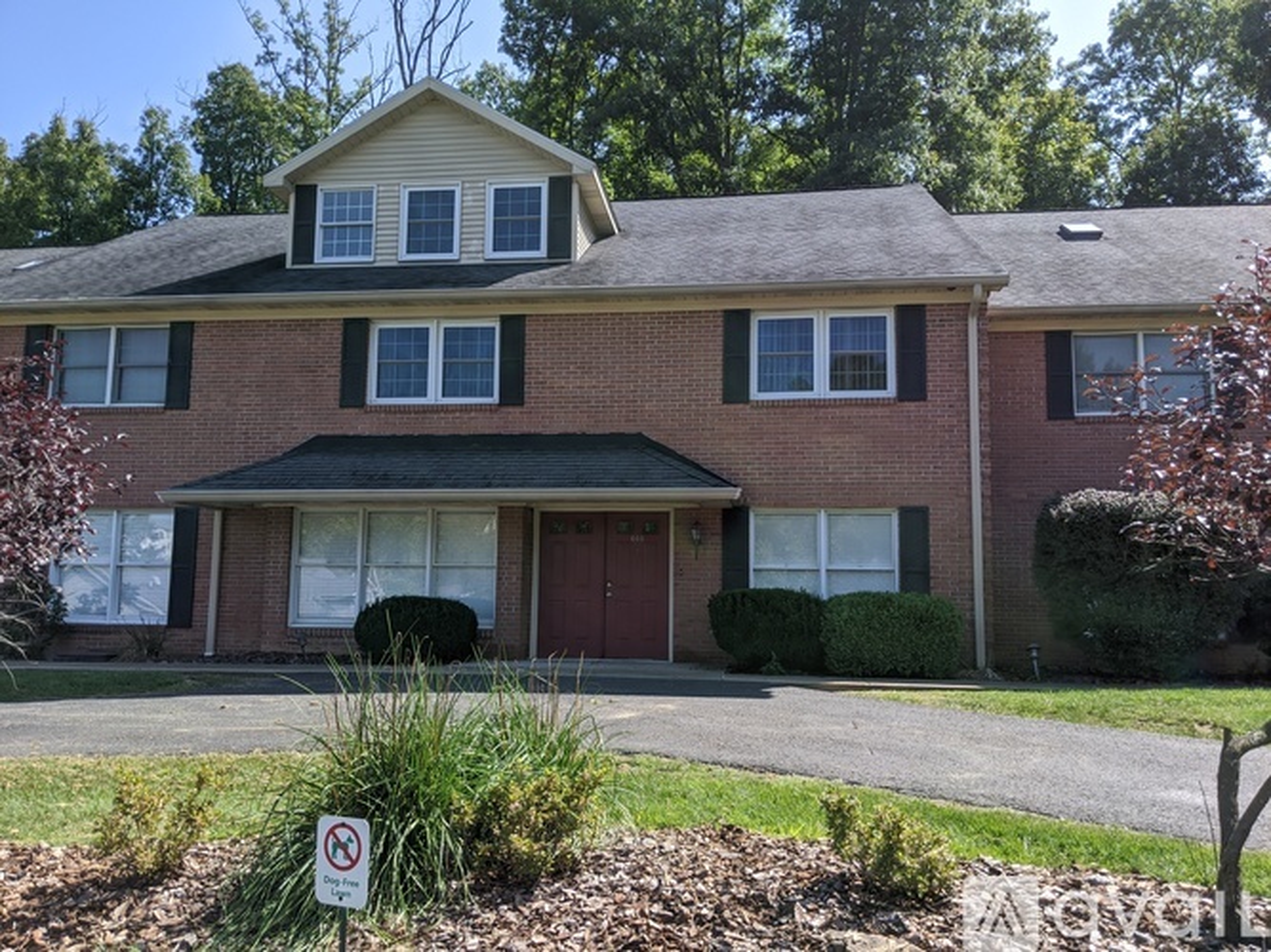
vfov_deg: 51.3
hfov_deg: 65.3
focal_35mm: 27
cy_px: 476
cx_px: 636
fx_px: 991
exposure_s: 1/1675
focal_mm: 4.44
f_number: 1.8
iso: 52
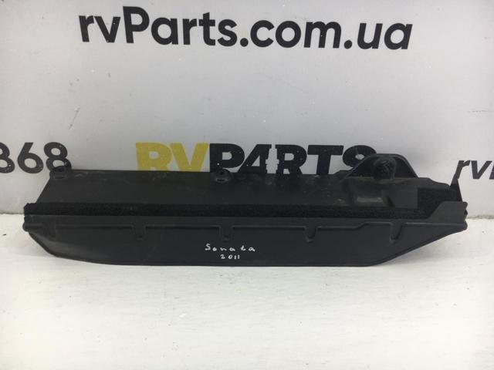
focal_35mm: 29
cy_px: 185
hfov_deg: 61.7
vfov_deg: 48.2
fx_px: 414
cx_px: 247
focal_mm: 4.15
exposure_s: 1/50
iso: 25
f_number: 2.2
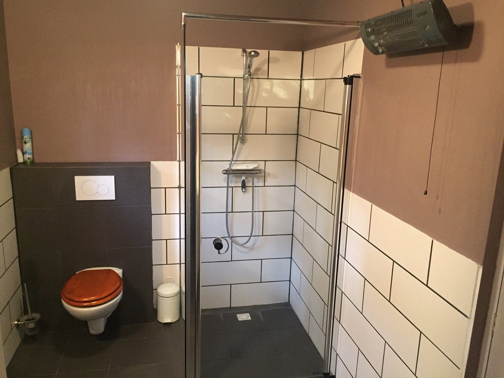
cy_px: 189
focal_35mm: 29
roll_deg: -1.7
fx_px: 422
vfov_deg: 48.2
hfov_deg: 61.7
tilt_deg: -13.5
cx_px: 252
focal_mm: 4.15
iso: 250
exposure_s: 1/17
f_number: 2.2
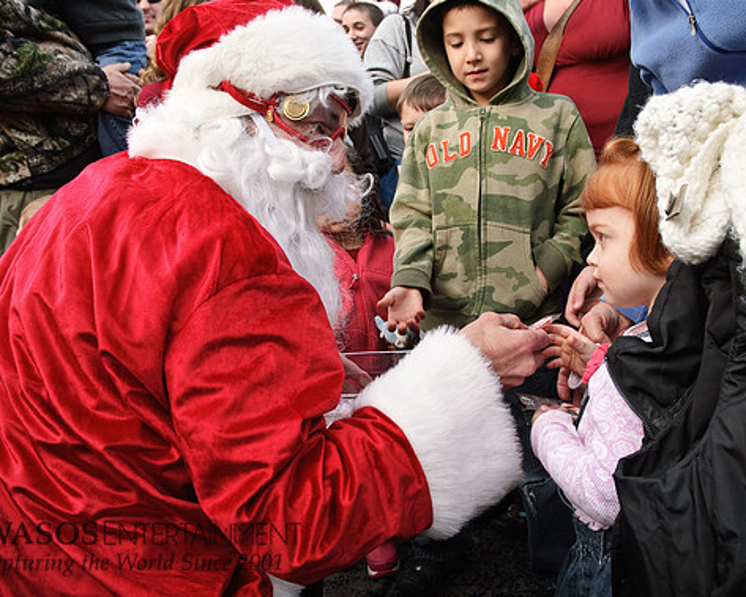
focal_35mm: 31
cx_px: 382
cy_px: 295
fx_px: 685
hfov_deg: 57.1
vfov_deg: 47.2
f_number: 5
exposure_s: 1/180
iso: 200
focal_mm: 18
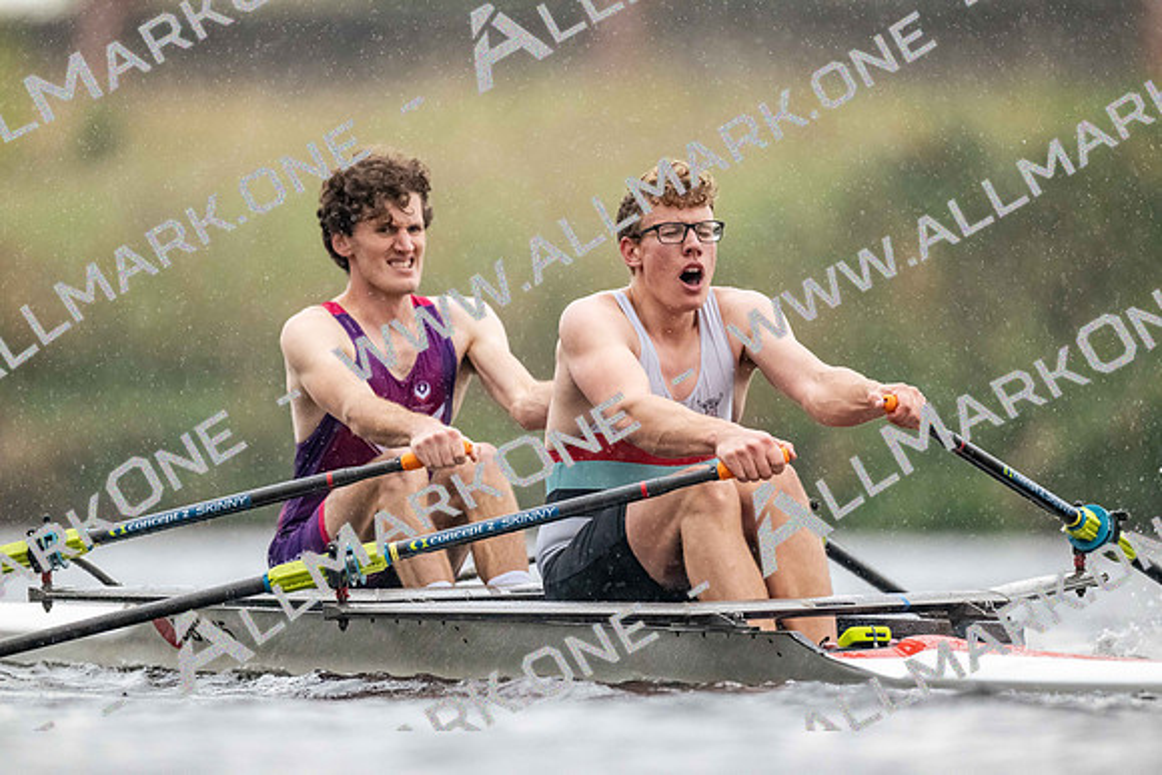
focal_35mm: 600
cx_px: 581
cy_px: 388
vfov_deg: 2.3
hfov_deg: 3.4
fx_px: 19370
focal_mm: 600
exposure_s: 1/2500
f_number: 4
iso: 5600
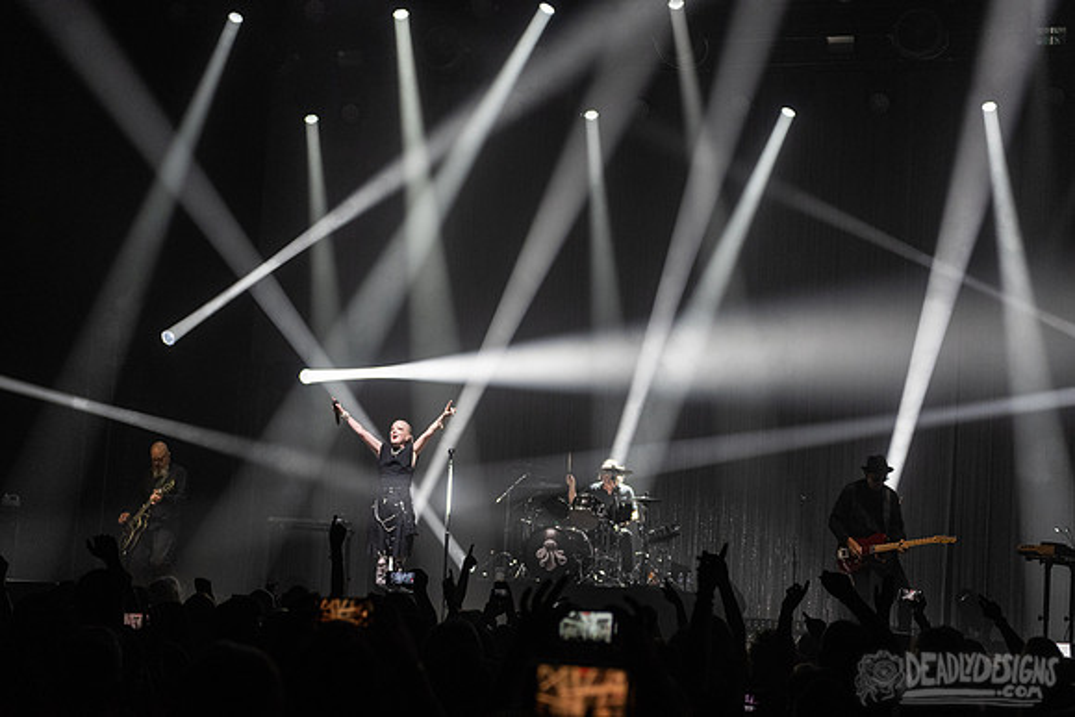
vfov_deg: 20.7
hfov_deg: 30.6
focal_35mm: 66
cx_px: 588
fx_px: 1960
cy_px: 382
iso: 2500
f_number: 3.2
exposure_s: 1/500
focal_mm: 56
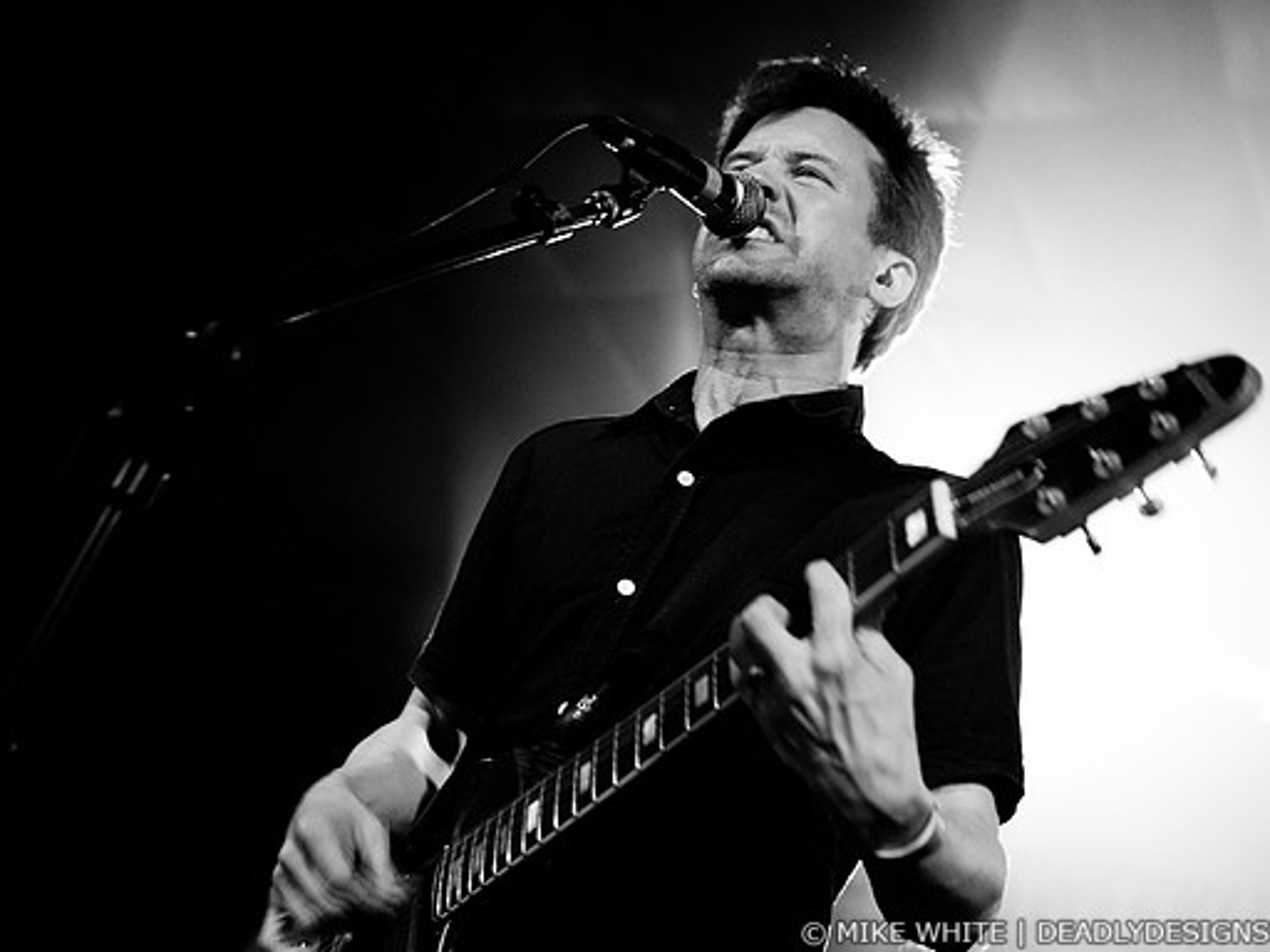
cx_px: 635
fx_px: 1798
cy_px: 475
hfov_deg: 38.9
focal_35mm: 49
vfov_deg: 29.7
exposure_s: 1/80
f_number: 2.5
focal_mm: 30
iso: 1000
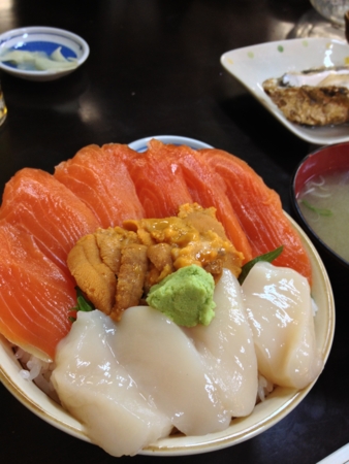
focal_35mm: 35
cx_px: 174
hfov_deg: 40.7
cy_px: 232
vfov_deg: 52.6
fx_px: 470
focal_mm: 4.28
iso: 50
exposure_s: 1/24
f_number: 2.4
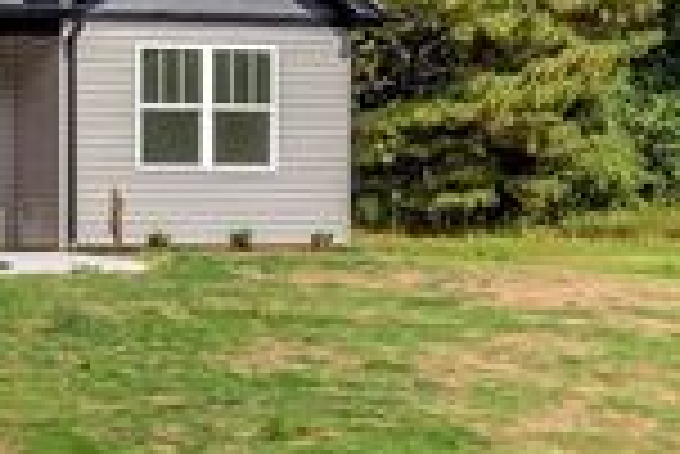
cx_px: -329
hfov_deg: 27.0
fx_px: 1002
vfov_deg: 24.6
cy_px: 25
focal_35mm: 53
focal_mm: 16
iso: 320
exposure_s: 1/1600
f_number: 7.1
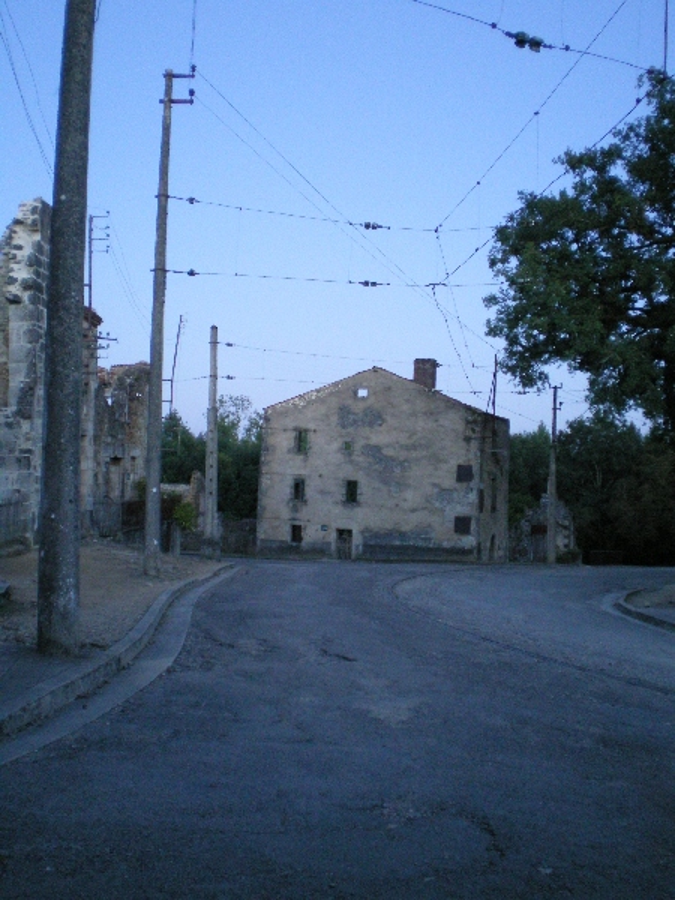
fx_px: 988
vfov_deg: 49.0
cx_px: 338
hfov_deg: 37.7
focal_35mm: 38
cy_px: 450
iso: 400
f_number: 3.1
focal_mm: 6.3
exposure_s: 2
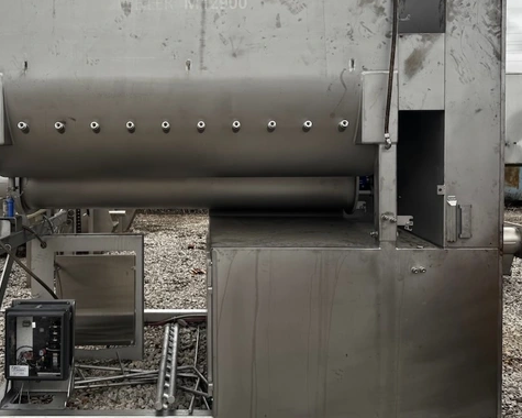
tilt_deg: -0.1
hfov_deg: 48.6
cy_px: 164
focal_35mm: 37
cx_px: 197
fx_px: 572
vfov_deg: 39.9
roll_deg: +0.1
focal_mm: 6.76
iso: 80
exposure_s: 1/436
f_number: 1.78
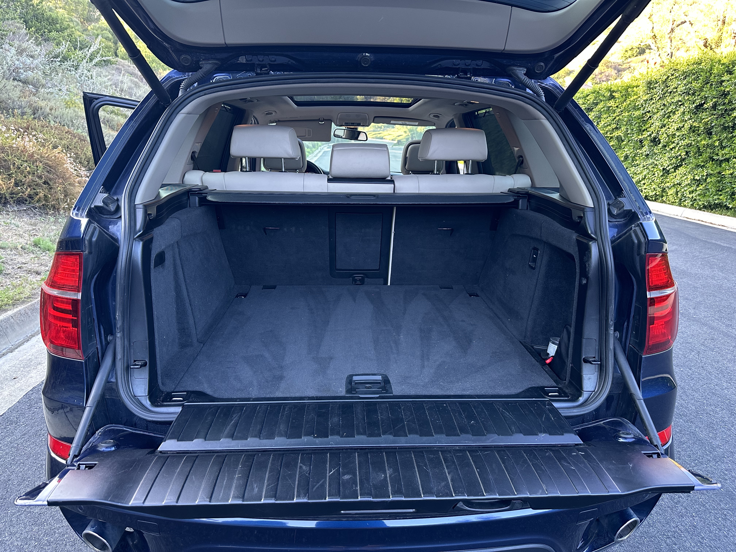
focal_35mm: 24
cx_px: 368
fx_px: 510
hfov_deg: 71.6
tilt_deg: -21.9
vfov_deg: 56.8
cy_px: 276
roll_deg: -2.7
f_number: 1.78
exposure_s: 1/121
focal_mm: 6.86
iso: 200
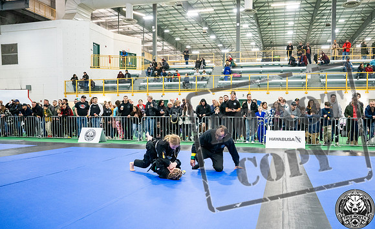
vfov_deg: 42.5
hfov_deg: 65.2
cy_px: 139
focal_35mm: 29
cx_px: 209
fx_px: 292
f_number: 2.8
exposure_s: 1/400
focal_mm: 24
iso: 4000
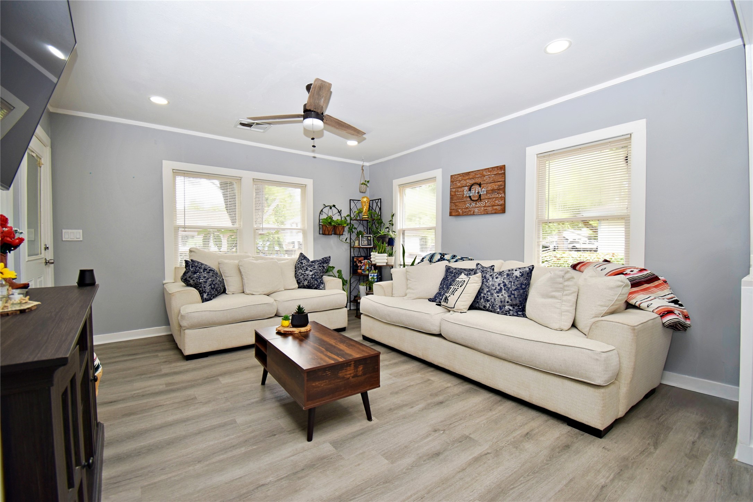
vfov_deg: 77.3
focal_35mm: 15
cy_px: 251
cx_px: 376
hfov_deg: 100.4
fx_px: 314
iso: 200
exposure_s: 1/50
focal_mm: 10
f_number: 4.5
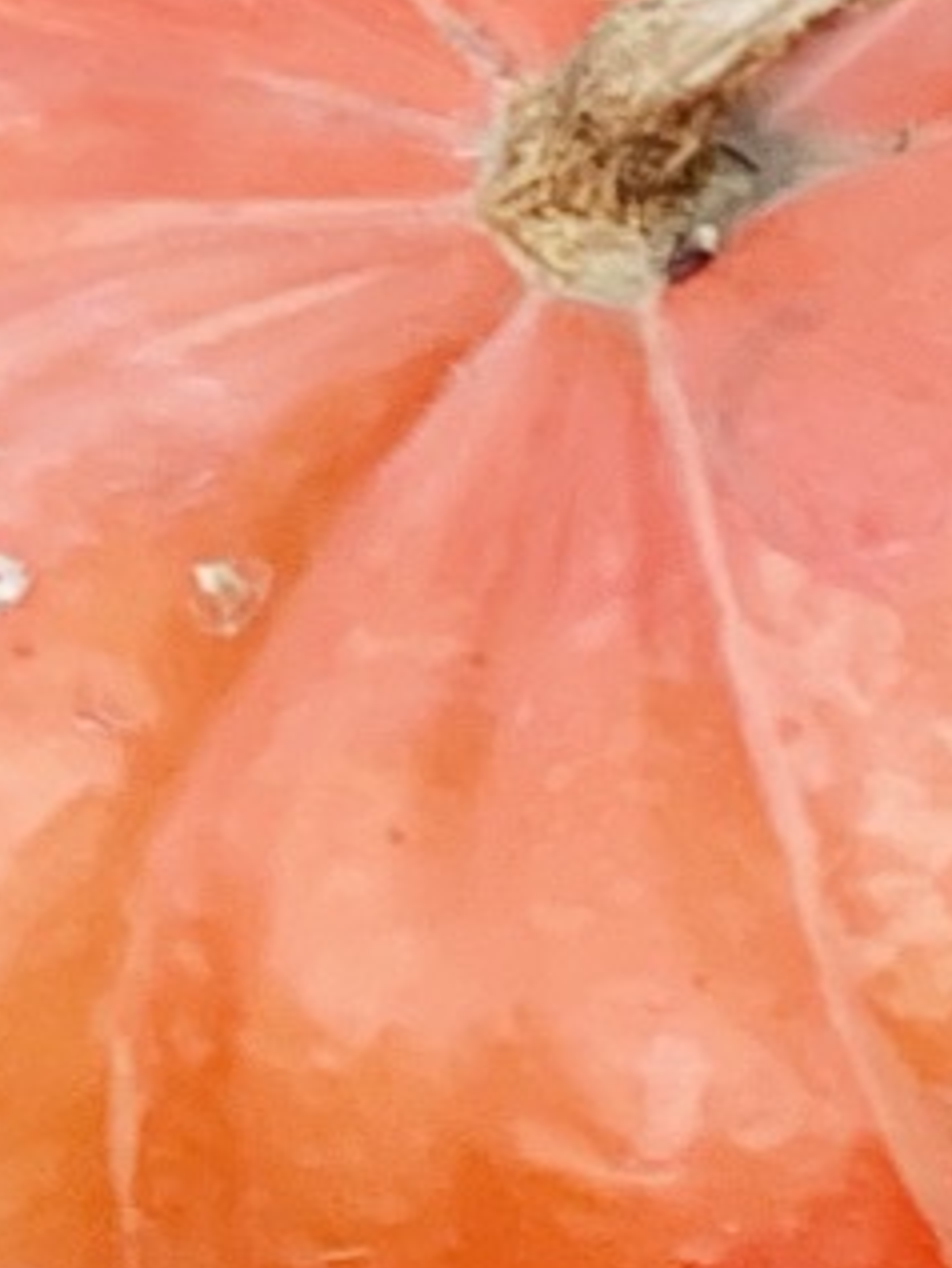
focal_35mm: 413
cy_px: -2772
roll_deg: -0.3
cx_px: 3016
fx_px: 15134
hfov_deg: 3.5
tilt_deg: -7.6
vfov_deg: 4.6
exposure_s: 1/121
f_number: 2.2
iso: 200
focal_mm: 7.5
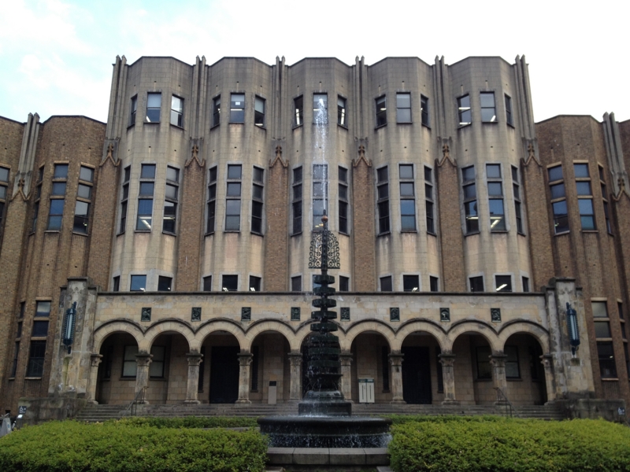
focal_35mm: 35
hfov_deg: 52.6
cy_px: 236
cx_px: 315
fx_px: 637
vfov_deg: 40.7
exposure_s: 1/276
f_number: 2.4
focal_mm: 4.28
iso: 64
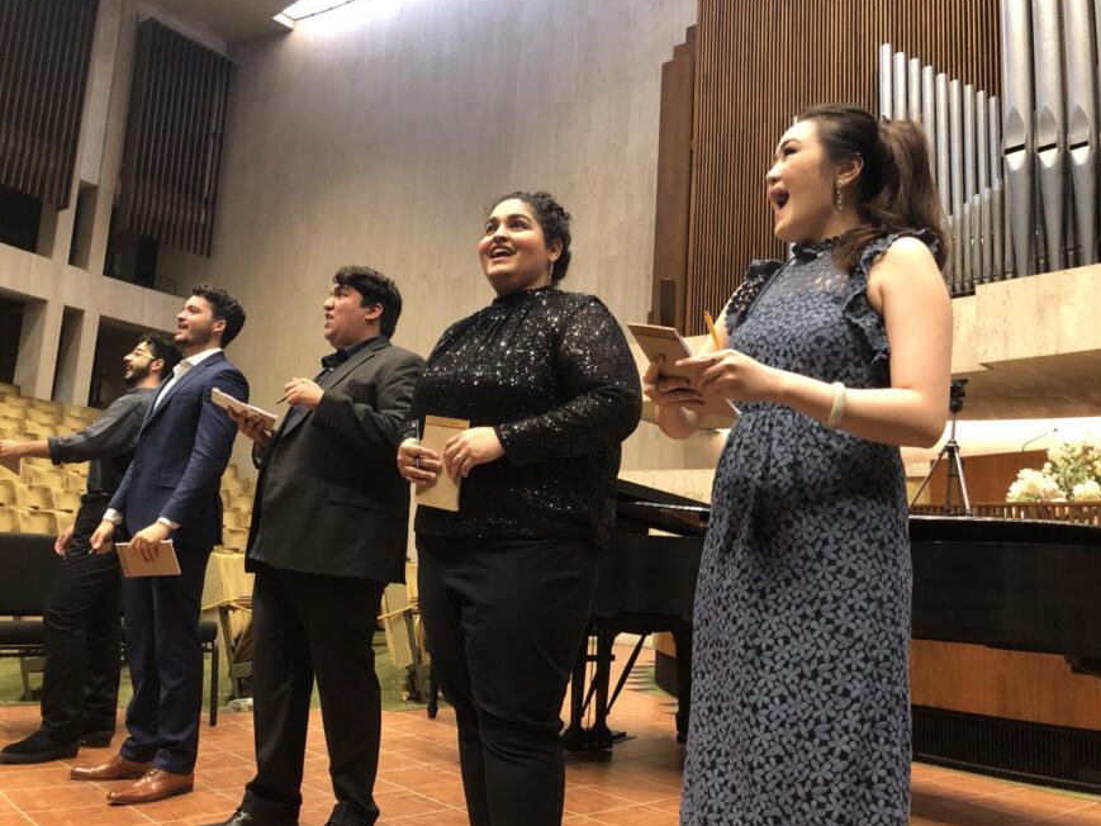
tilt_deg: +11.4
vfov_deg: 48.2
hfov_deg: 61.7
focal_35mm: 29
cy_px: 419
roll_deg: -2.6
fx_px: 923
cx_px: 550
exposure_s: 1/60
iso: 400
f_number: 1.8
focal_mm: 3.99
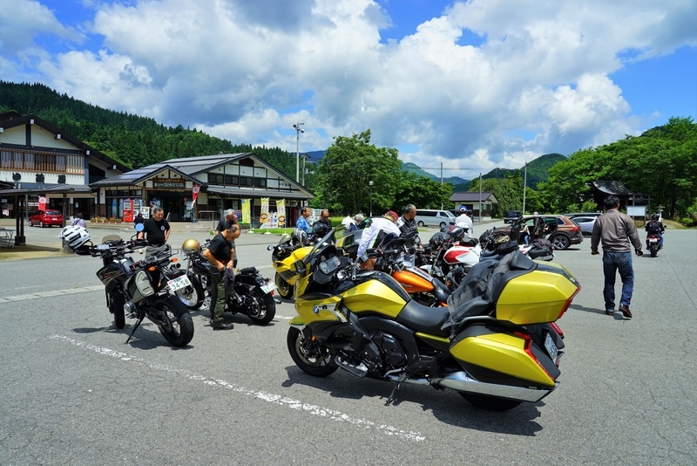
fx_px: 465
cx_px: 348
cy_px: 233
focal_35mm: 24
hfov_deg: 73.7
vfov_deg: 53.2
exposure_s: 1/200
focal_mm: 24
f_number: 11
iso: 100
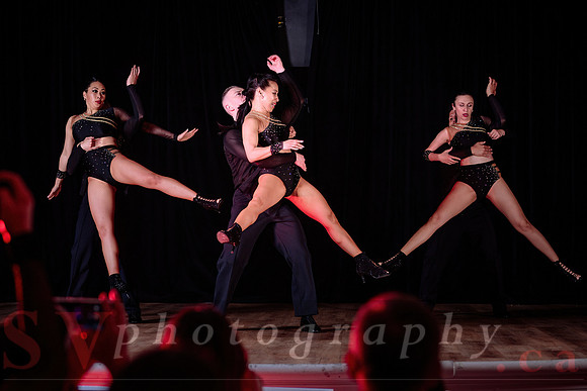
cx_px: 289
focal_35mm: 94
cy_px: 185
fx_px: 1534
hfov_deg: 21.7
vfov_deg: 14.6
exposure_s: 1/200
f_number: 3.2
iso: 400
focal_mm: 75
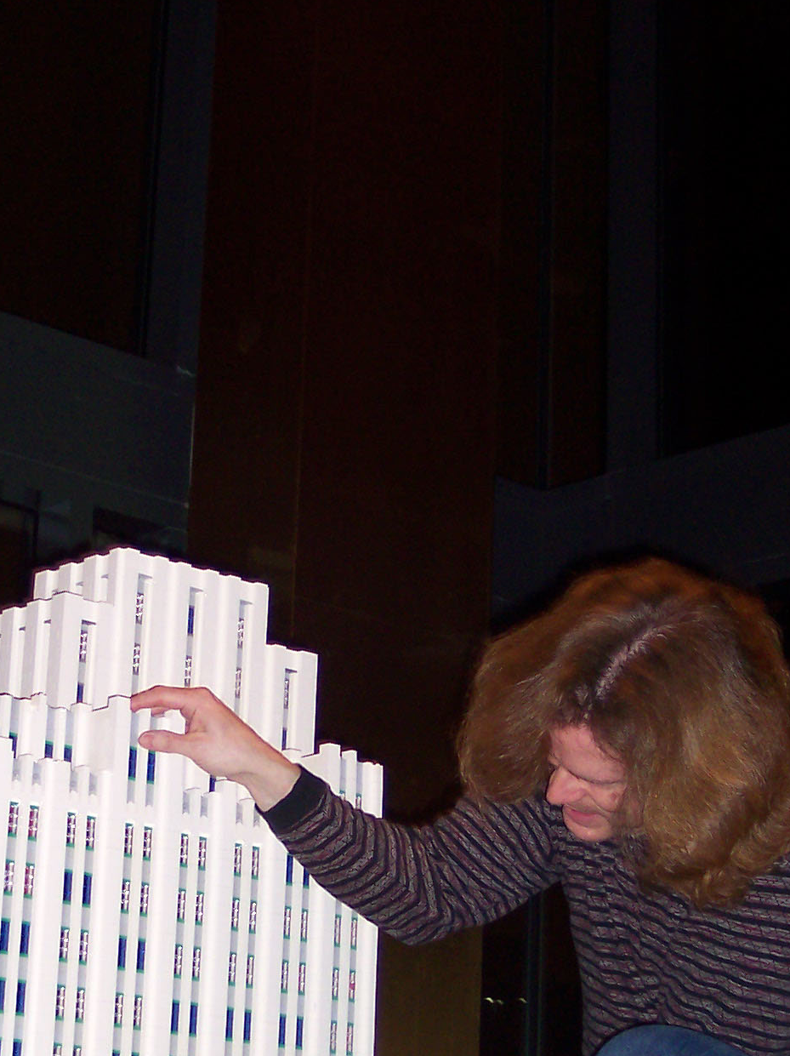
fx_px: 2407
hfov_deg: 18.6
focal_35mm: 79
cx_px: 254
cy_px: 636
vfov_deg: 24.7
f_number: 2.8
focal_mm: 8
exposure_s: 1/30
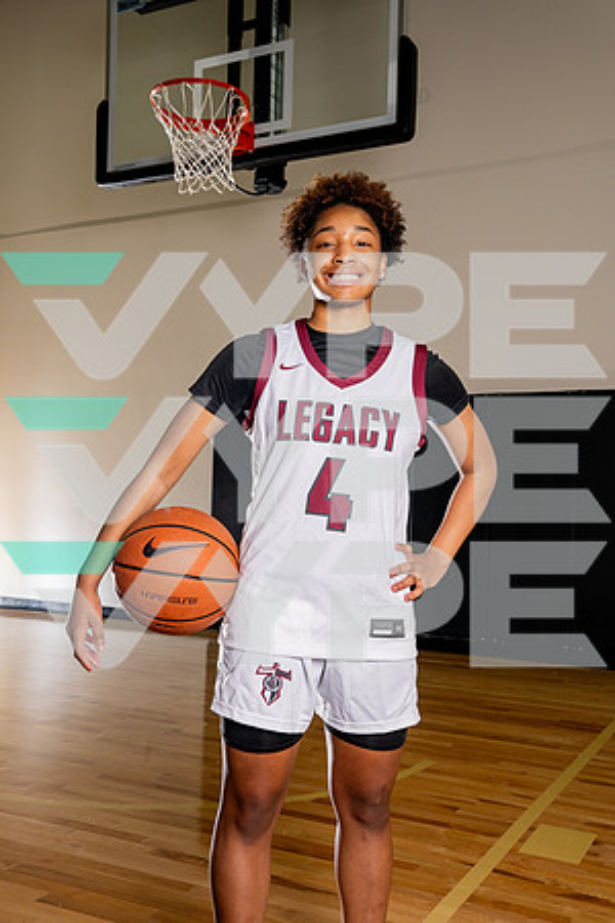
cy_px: 462
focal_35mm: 36
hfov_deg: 36.5
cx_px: 308
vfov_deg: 52.6
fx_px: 933
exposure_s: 1/200
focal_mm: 36.4
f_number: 7.1
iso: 640
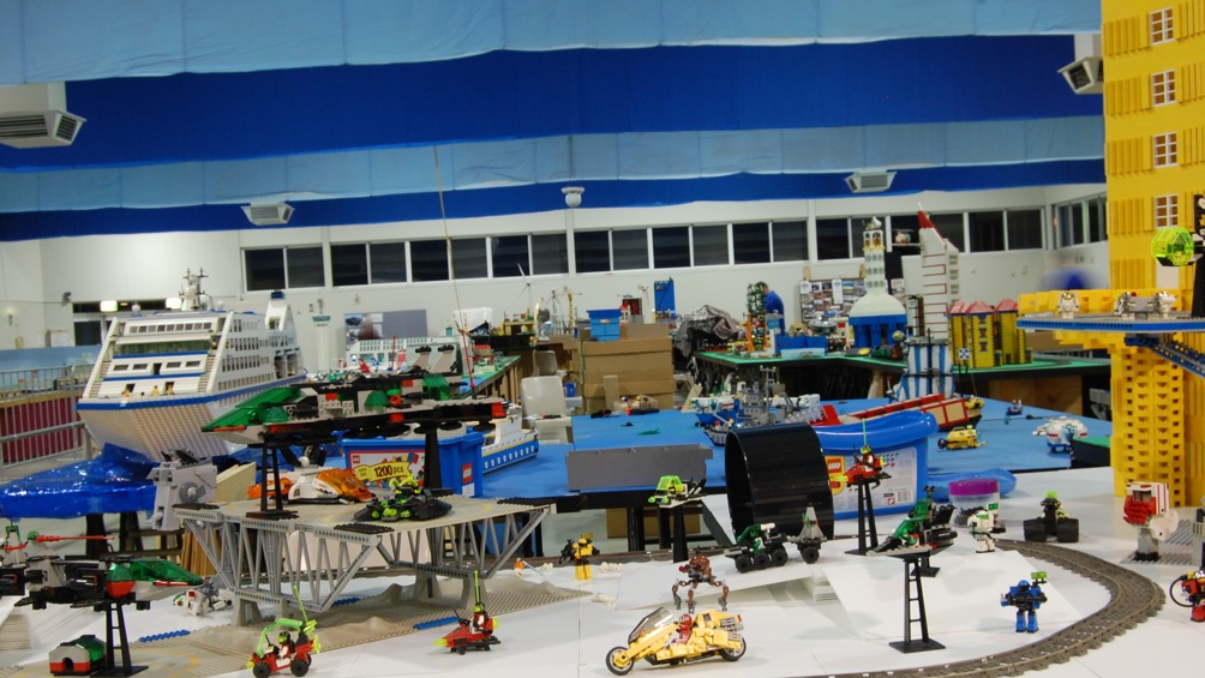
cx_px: 605
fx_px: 1534
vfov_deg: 24.9
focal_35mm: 48
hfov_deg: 42.9
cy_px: 380
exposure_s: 1/1.6
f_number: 11
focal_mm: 30
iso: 400
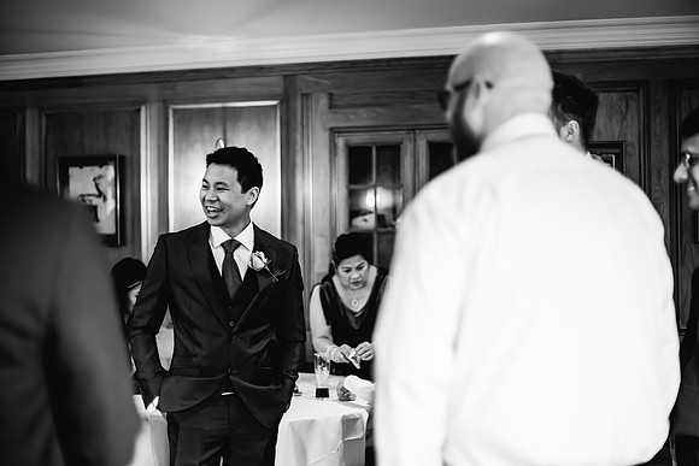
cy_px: 233
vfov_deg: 27.0
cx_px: 350
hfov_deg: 39.6
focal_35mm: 50
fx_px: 971
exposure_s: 1/250
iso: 800
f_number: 1.4
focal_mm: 50
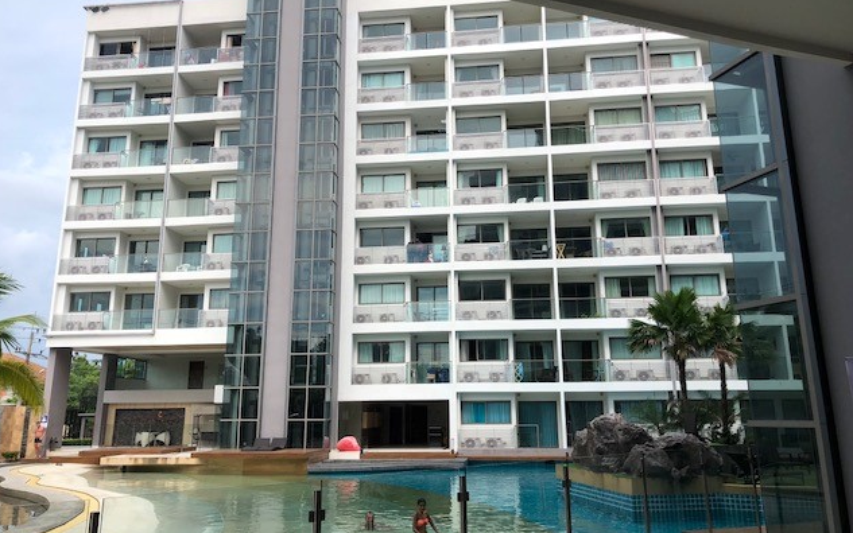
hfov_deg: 62.9
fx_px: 698
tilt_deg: +15.6
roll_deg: -0.6
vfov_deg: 41.8
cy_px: 245
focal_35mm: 30
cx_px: 423
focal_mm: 4
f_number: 1.8
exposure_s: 1/813
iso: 20
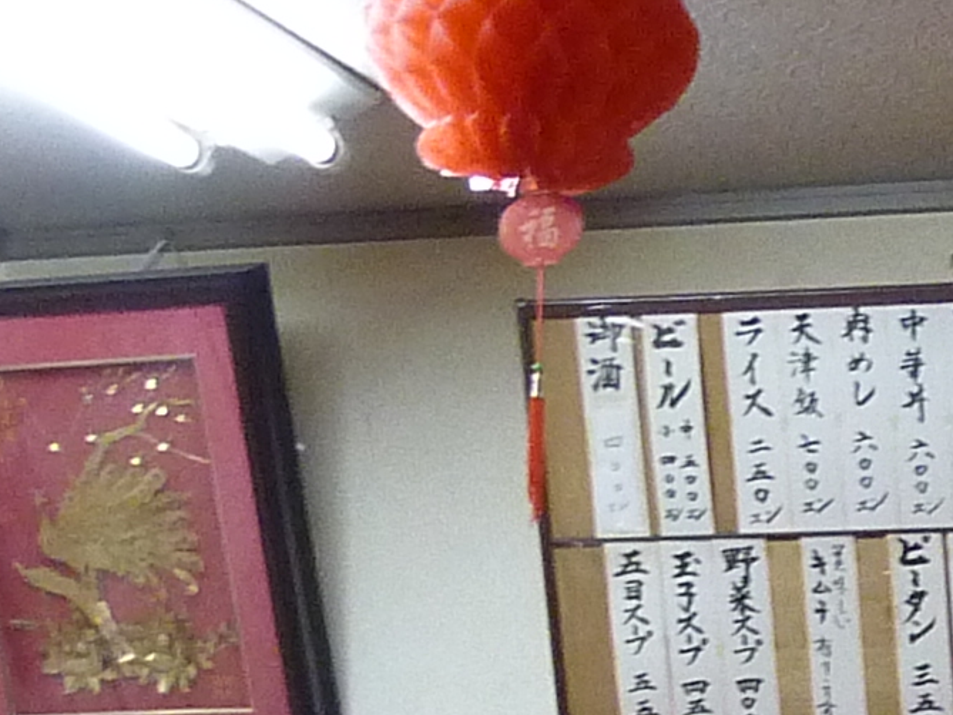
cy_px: 961
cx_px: 1261
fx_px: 4048
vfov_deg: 9.9
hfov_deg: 13.0
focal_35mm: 147
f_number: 3.3
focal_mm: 4.4
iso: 320
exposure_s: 1/30
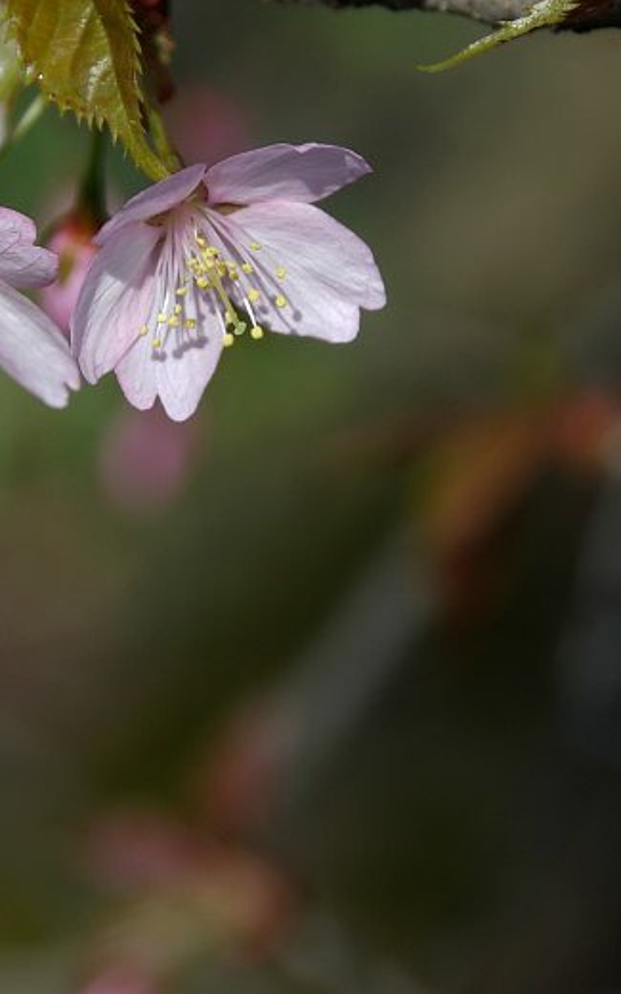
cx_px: 159
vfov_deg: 6.6
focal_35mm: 318
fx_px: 8605
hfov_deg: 4.1
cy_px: 273
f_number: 8
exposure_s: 1/250
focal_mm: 135
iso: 200
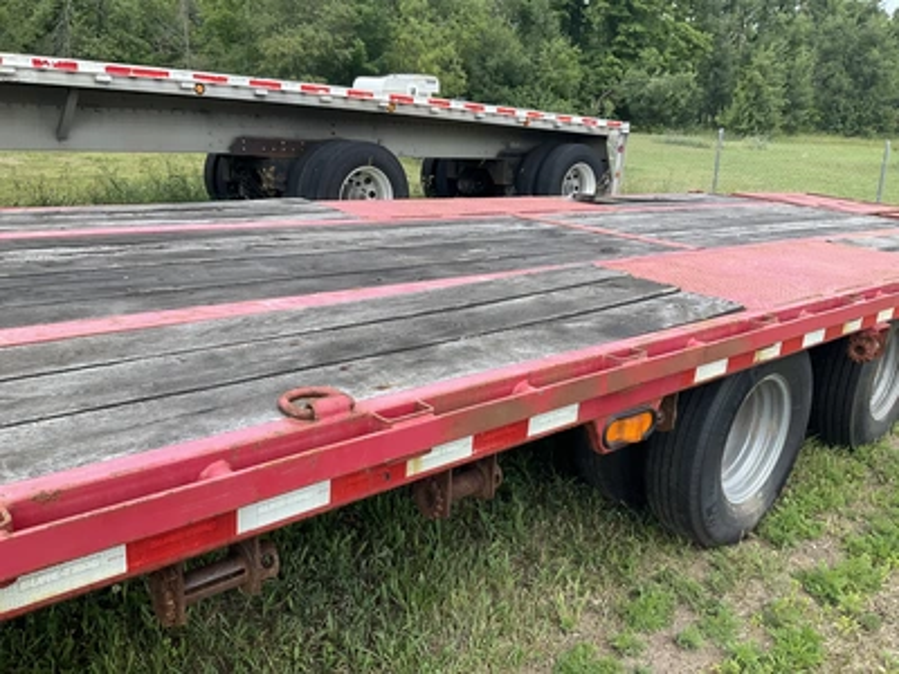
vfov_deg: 48.2
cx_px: 450
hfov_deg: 61.7
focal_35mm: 29
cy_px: 337
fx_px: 753
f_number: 1.8
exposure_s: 1/454
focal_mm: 3
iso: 25
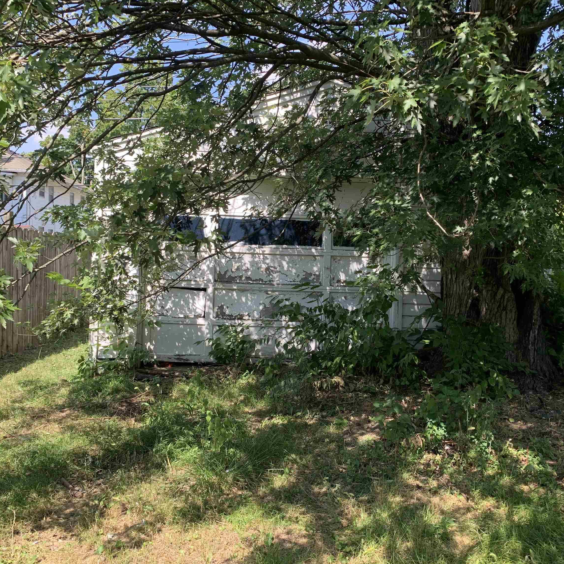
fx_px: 571
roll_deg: -2.5
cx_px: 296
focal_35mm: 31
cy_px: 283
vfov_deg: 52.5
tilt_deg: -2.4
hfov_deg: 52.5
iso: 25
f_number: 1.8
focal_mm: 4.25
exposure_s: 1/384
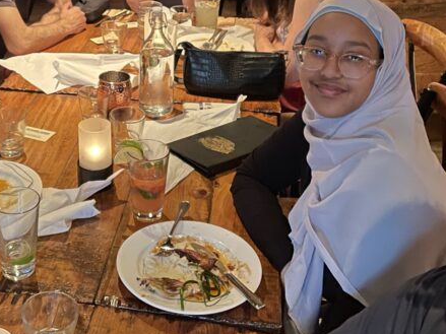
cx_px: 117
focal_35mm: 58
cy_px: -4
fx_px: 747
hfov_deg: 32.7
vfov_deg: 24.1
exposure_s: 1/24
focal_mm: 4.2
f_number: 1.6
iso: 1000
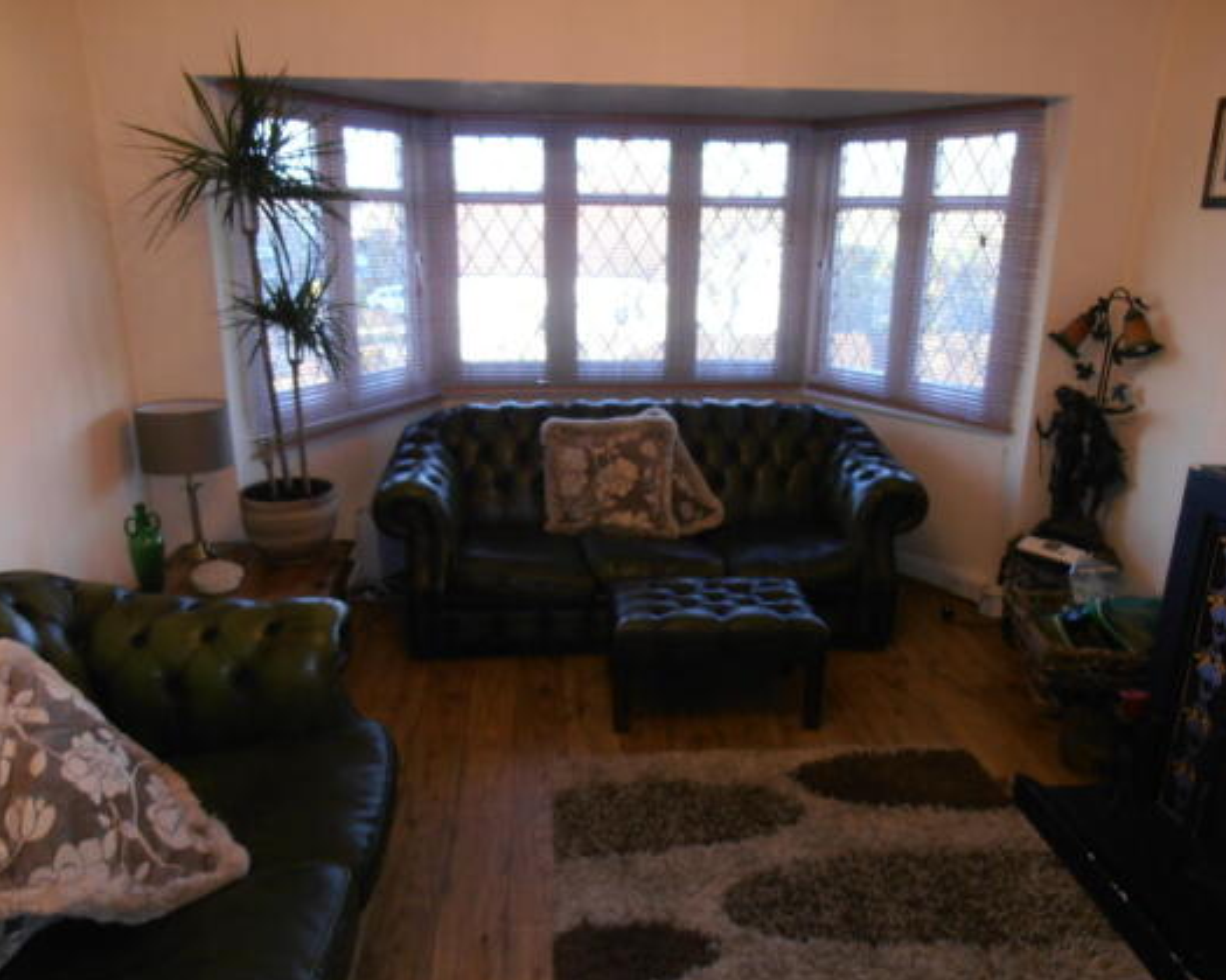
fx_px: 943
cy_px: 489
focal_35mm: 26
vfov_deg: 54.9
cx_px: 636
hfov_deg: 66.0
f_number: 3
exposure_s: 1/30
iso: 80
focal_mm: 4.2
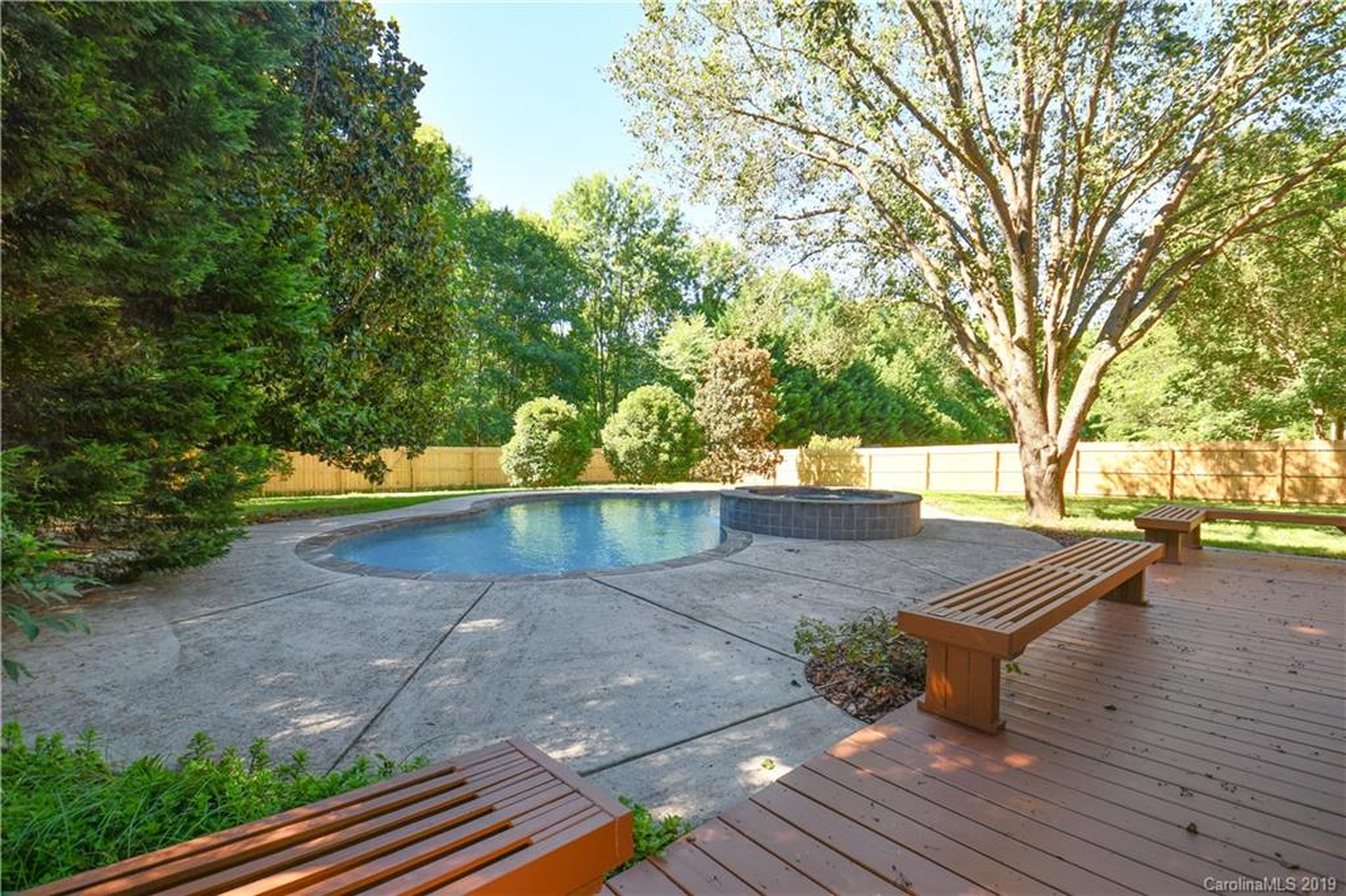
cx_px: 673
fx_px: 561
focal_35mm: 15
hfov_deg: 100.4
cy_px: 448
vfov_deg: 77.3
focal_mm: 10
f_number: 5.6
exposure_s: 1/125
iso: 140
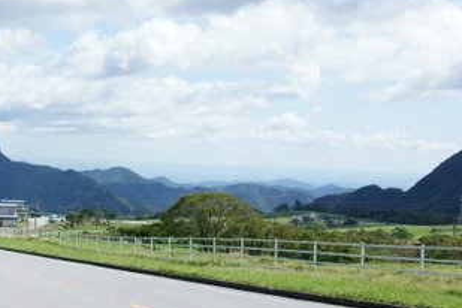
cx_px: 106
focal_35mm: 70
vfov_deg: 19.4
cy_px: 126
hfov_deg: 28.4
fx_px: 898
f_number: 8
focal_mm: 30
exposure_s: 1/640
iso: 200
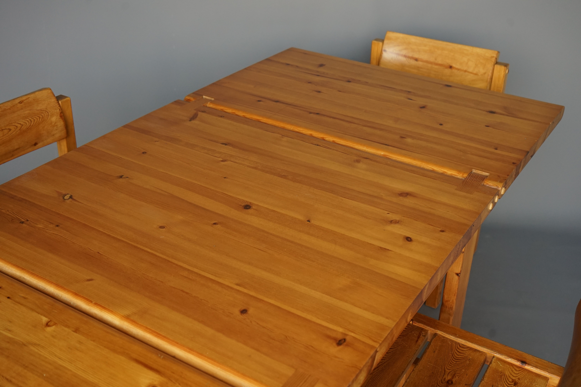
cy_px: 194
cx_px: 290
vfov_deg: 31.9
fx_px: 678
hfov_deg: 46.4
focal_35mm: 42
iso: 1000
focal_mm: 42
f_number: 5.6
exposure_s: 1/200
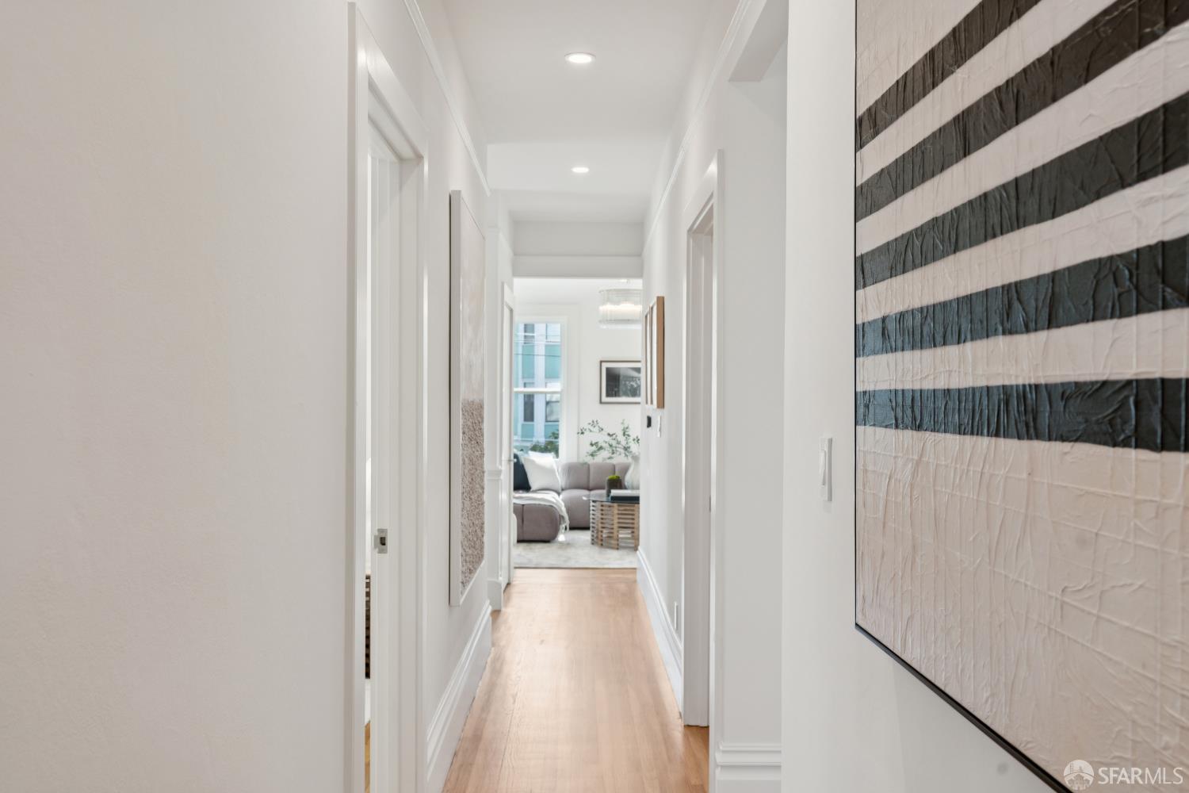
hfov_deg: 60.3
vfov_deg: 42.3
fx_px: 1024
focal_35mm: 31
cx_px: 594
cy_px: 396
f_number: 8
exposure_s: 1/40
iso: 400
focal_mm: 31
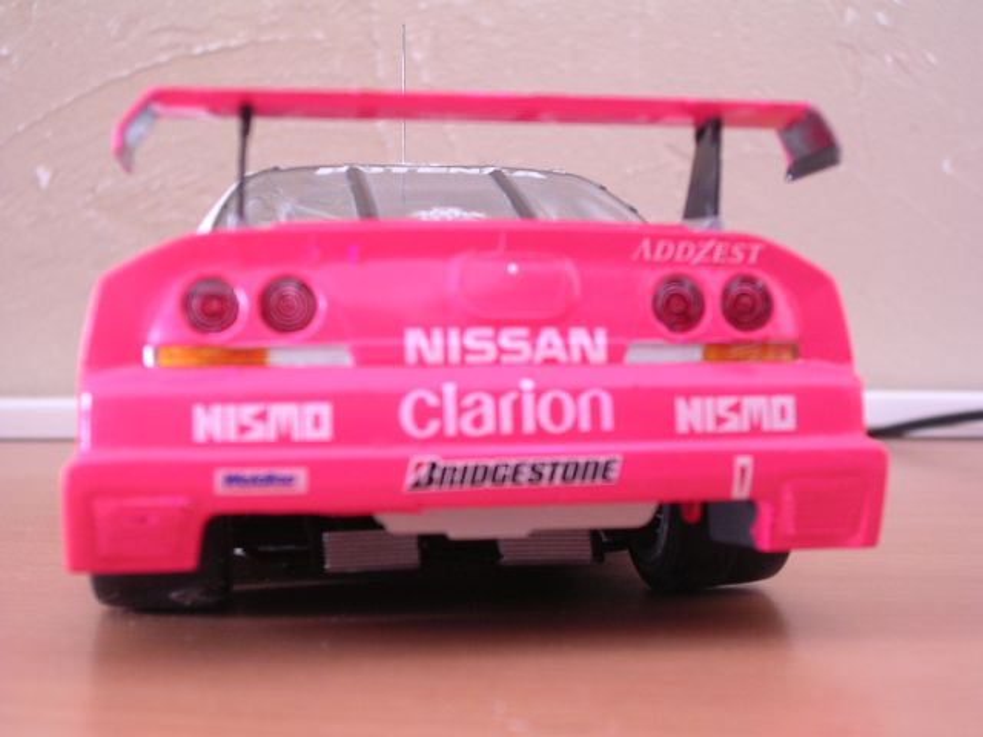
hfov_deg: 36.2
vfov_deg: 27.5
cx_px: 492
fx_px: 1505
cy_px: 368
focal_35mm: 53
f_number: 3.2
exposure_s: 1/3.5
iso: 153
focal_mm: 8
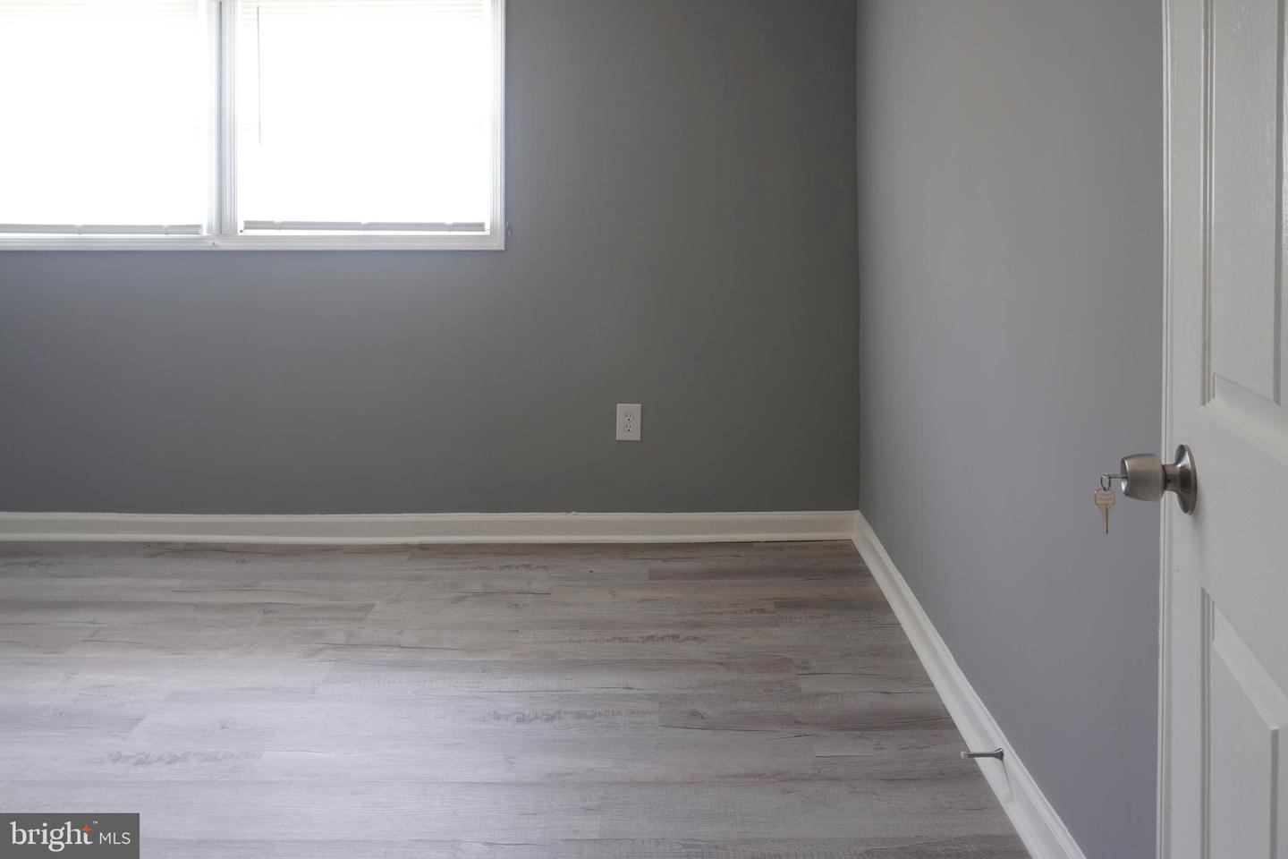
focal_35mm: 24
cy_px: 430
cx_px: 644
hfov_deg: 73.7
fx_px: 859
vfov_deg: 53.1
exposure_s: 1/2
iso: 100
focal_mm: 16
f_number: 7.1
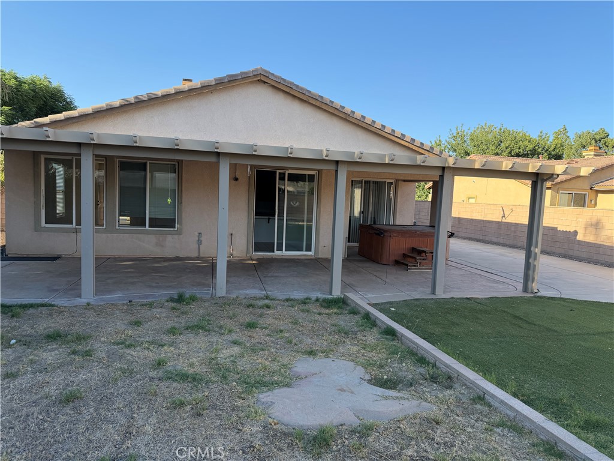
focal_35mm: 24
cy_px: 230
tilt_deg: -4.5
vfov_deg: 56.8
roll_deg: -2.6
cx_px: 307
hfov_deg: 71.6
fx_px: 426
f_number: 1.78
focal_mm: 6.76
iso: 100
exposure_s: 1/1812
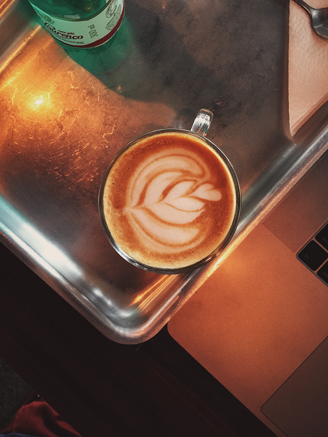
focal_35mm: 29
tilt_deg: -88.6
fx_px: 366
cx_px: 164
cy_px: 218
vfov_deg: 61.7
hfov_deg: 48.2
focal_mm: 4.15
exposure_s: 1/15
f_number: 2.2
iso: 100
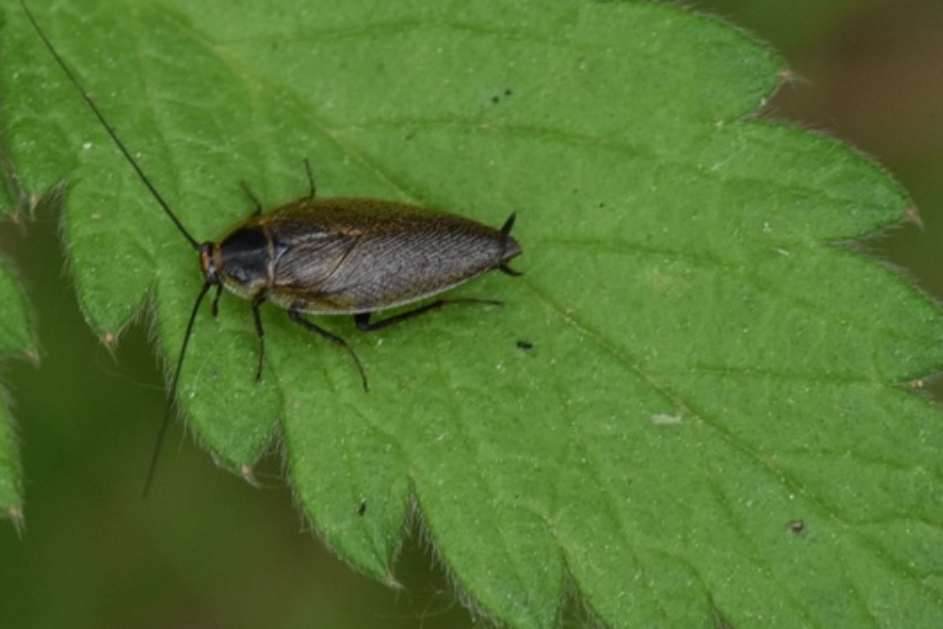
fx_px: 21294
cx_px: 240
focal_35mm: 813
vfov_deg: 1.7
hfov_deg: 2.5
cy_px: 208
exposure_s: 1/160
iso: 2000
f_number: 18
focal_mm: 300
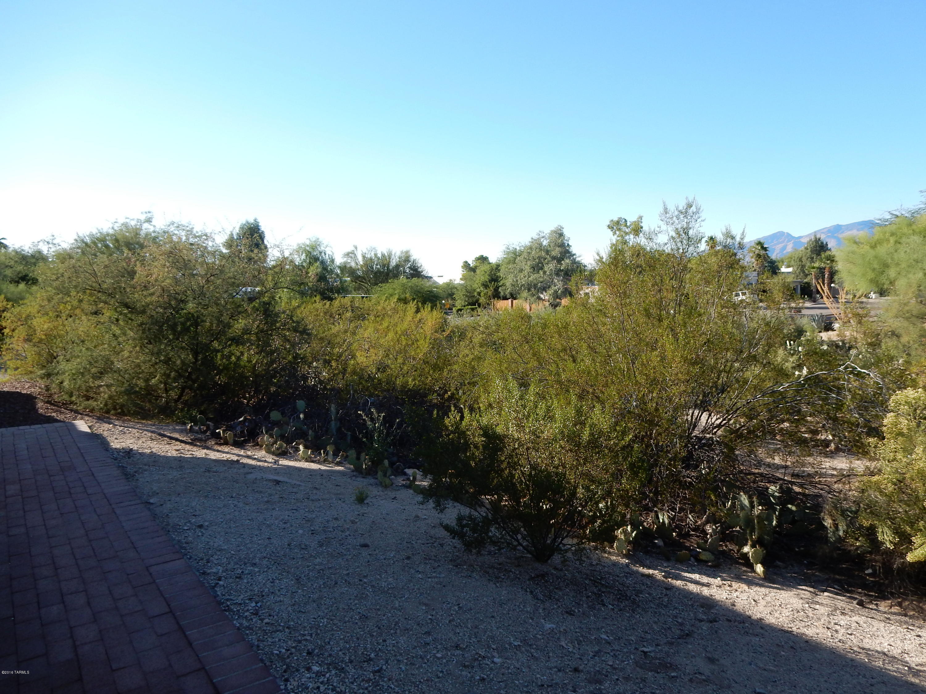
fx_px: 669
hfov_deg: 69.4
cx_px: 463
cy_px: 347
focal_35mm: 25
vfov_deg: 54.9
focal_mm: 4.5
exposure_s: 1/640
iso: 125
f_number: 3.7
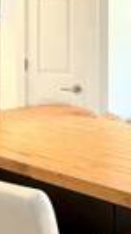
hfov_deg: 15.3
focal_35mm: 73
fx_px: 453
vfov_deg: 28.2
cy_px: 36
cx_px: -63
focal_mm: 2.22
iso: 200
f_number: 2.2
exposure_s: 1/60
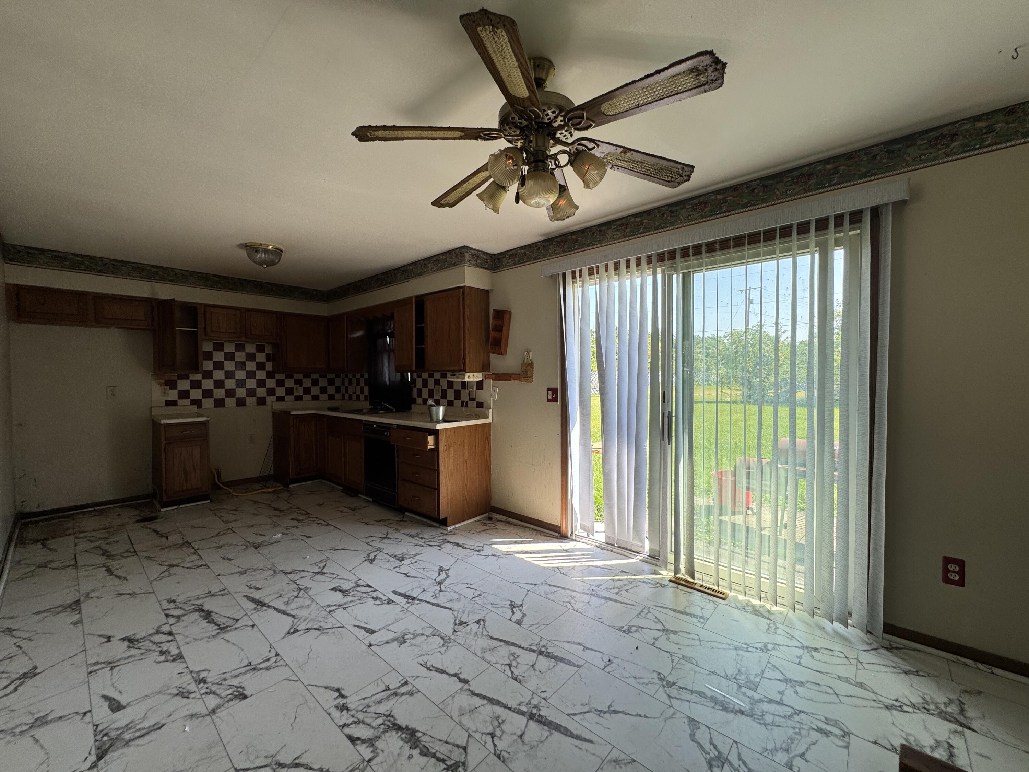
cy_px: 386
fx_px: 416
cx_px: 514
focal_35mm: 14
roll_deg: -0.3
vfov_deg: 85.7
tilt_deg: -2.6
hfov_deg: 102.1
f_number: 2.2
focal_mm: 2.22
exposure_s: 1/181
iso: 40
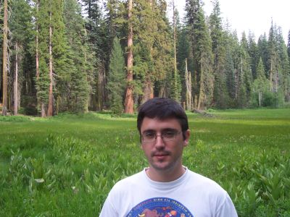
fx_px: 310
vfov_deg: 38.7
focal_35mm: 37
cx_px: 145
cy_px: 108
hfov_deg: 50.1
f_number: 2.8
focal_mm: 5.6
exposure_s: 1/250
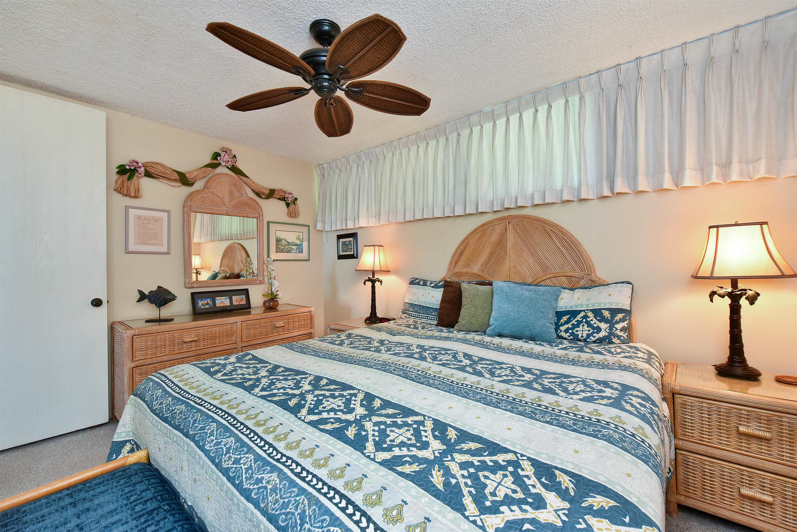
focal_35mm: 14
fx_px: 310
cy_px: 266
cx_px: 398
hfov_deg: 104.2
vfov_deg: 81.2
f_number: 16
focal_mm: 14
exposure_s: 1/60
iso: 6400
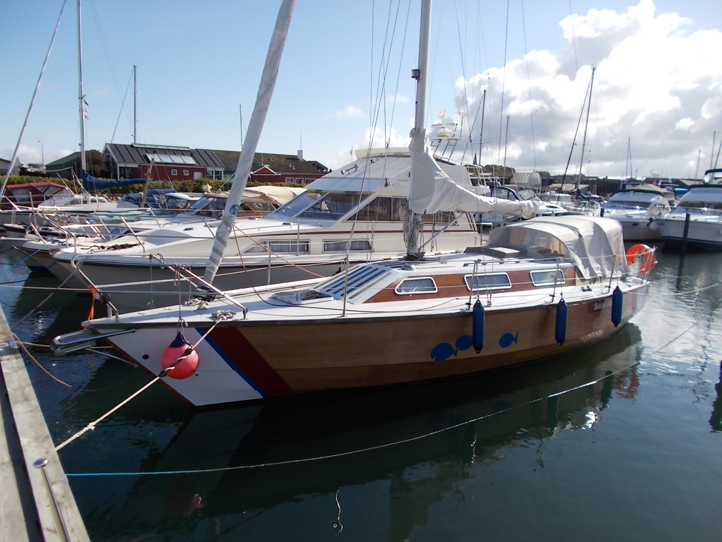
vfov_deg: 53.1
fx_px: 542
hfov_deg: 67.3
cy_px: 271
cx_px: 361
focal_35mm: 26
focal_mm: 4.6
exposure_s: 1/160
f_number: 8
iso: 80
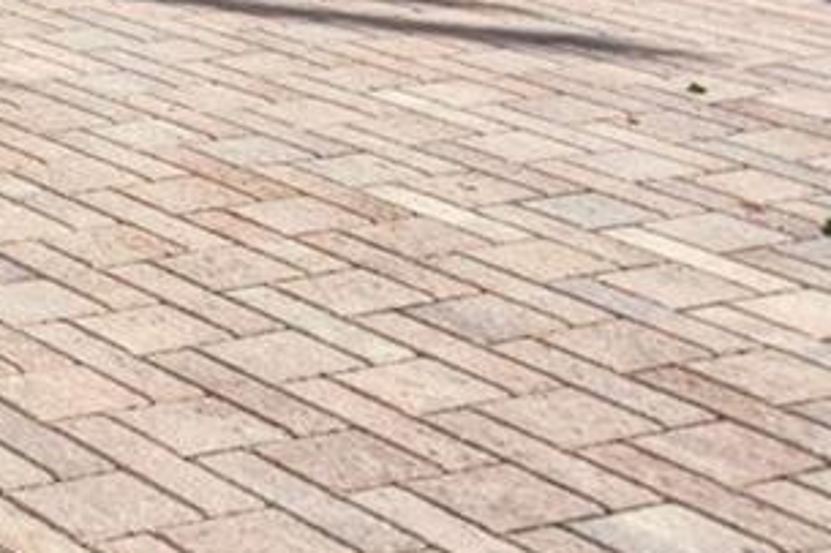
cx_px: -1327
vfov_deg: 16.3
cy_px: -571
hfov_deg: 13.6
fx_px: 1453
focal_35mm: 63
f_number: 7.1
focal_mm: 12
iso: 125
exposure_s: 1/800
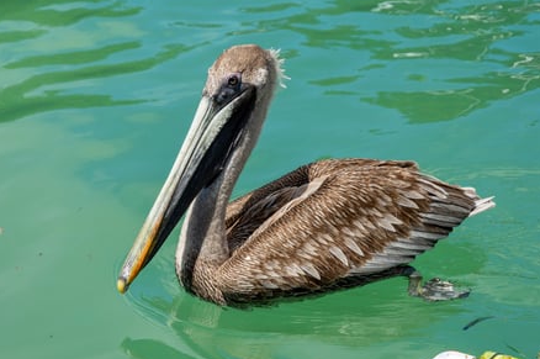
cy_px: 187
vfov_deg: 13.4
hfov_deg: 20.0
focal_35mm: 102
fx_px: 1528
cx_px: 271
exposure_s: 1/320
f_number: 8
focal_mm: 62
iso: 125
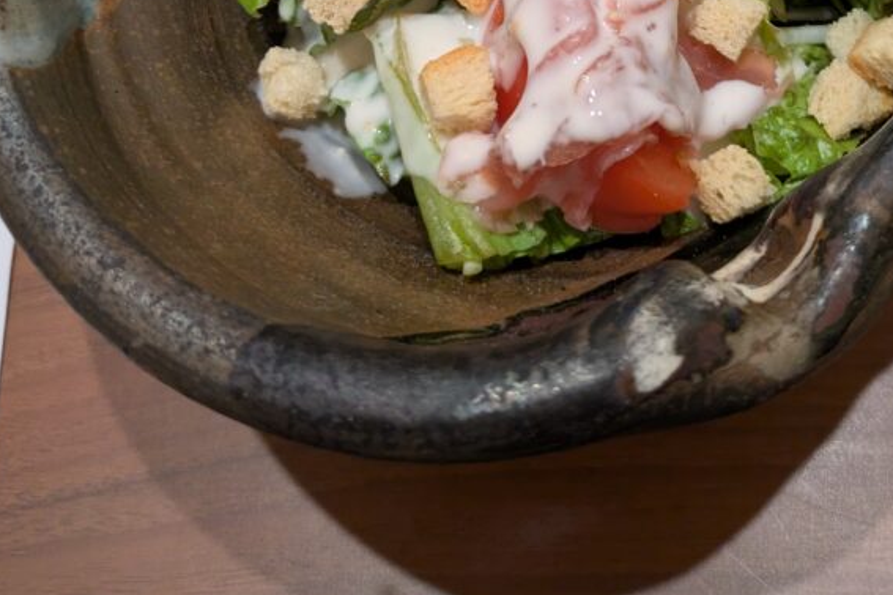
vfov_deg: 26.0
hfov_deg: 41.6
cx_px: 566
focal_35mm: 47
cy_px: -96
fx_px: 1166
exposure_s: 1/33.3
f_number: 1.89
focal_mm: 5.43
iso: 372
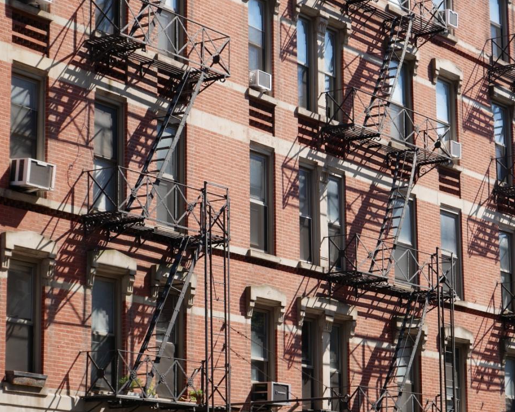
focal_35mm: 115
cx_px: 248
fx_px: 1753
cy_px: 205
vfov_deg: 13.4
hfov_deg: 16.7
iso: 200
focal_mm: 55
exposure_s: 1/320
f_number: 7.1
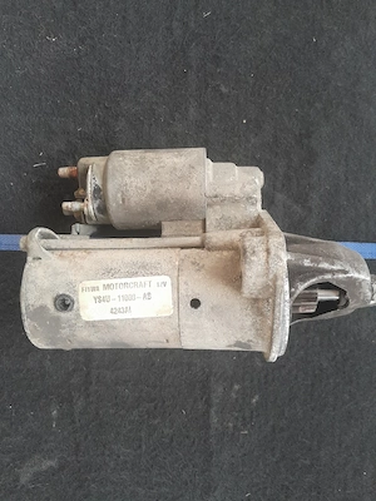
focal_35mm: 26
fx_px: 377
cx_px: 188
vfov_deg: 67.3
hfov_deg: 53.1
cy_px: 250
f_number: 1.8
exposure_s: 1/33
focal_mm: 3.98
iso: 500
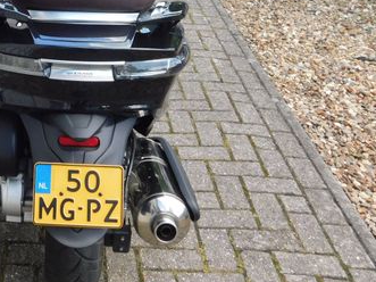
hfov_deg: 31.6
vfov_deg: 24.6
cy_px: 38
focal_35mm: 58
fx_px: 630
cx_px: 33
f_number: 3.2
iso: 125
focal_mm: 5.3
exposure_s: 1/250
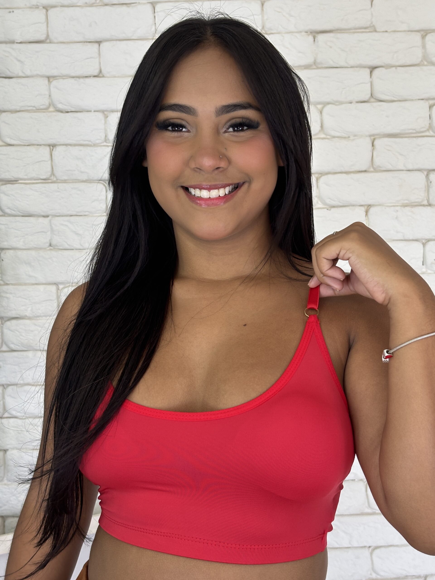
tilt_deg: -4.9
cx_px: 218
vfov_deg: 36.8
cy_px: 290
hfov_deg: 28.0
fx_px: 871
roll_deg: +0.7
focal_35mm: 52
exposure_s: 1/114
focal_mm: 5.96
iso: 50
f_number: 1.6
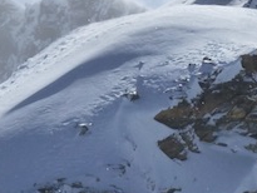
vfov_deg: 3.3
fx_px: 3328
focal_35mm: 448
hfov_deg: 4.4
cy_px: -63
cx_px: 135
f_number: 6.3
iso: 160
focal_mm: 20.6
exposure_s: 1/2000
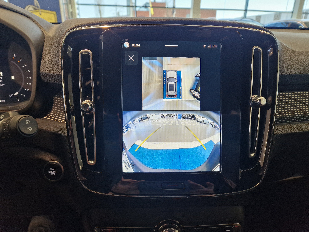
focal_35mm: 23
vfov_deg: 58.9
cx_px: 154
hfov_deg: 73.9
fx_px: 205
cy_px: 116
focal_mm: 5.4
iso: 160
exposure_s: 1/180
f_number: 1.8
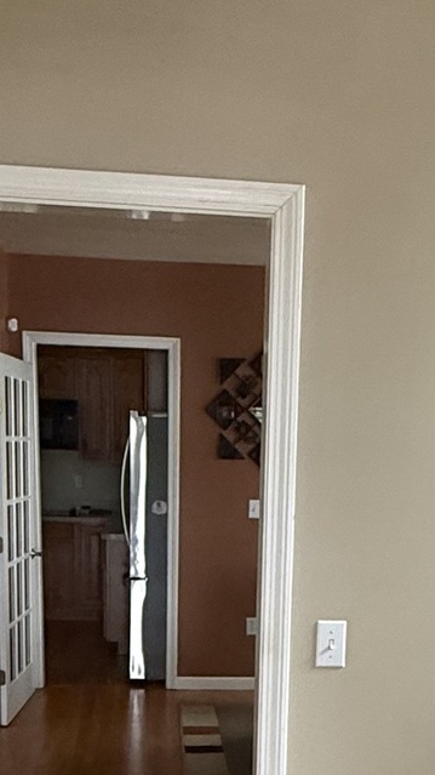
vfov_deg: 35.7
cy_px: 688
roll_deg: -1.9
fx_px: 1129
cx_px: 276
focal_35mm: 55
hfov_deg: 21.8
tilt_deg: -12.9
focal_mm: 2.22
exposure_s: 1/60
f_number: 2.2
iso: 500
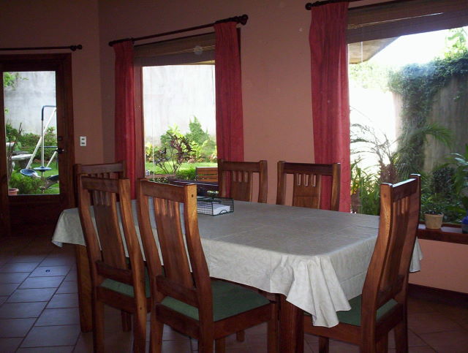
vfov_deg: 37.9
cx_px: 234
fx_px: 515
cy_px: 176
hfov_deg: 48.9
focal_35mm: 38
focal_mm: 4.99
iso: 140
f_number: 4.5
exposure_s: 1/60
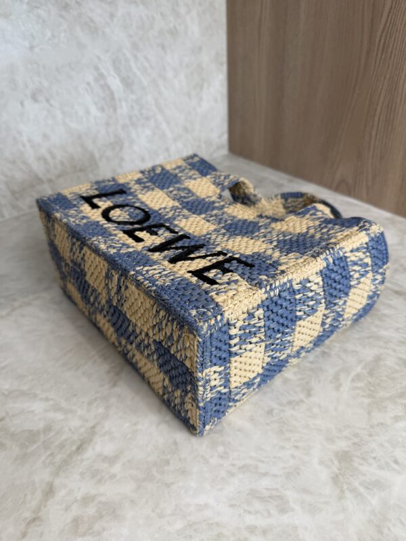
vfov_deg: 71.6
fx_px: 375
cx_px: 203
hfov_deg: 56.8
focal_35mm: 24
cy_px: 270
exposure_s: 1/120
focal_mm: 6.76
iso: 64
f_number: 1.78
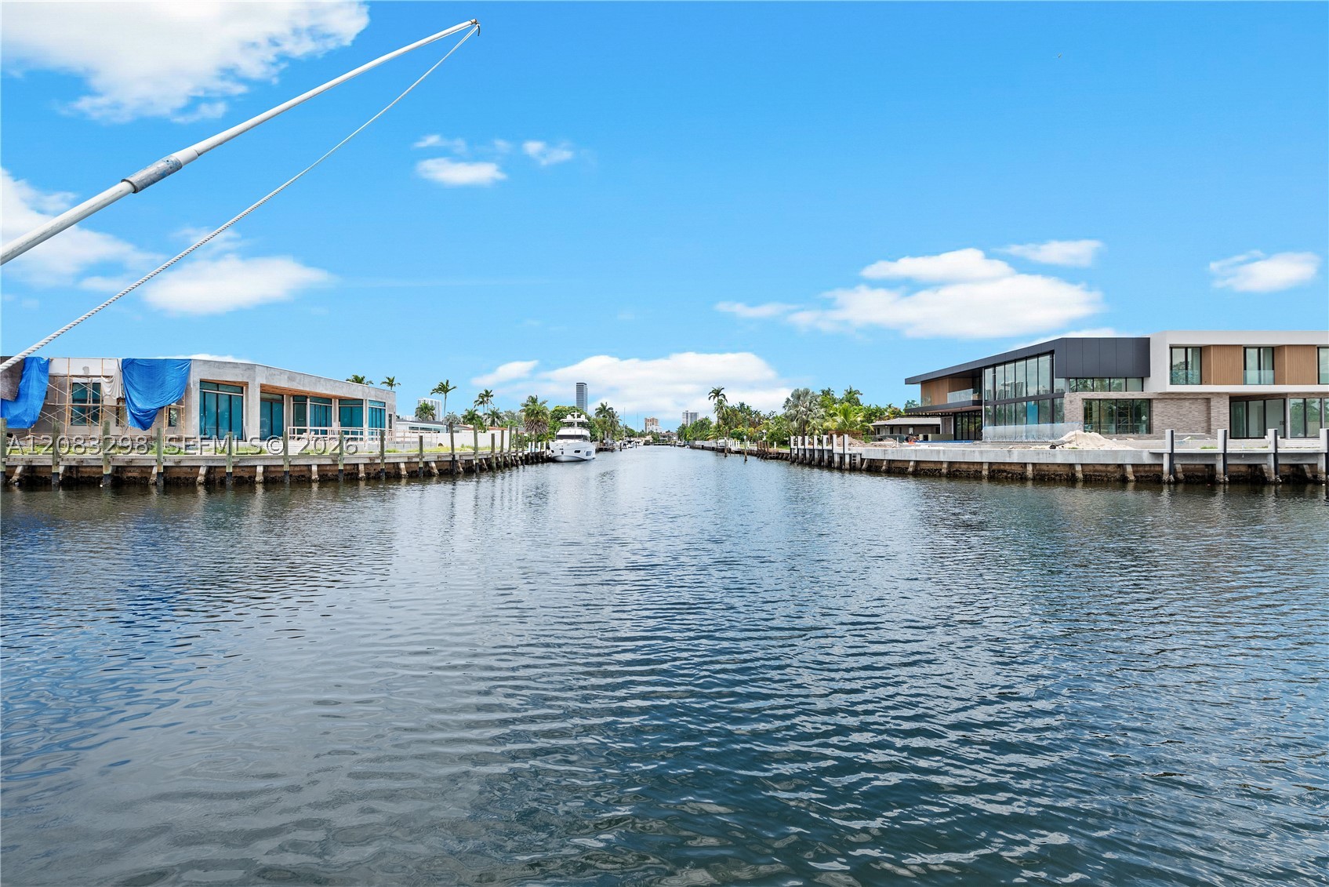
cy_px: 444
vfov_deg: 81.2
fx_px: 517
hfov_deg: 104.2
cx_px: 664
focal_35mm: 14
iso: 200
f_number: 8
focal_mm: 14
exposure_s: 1/640
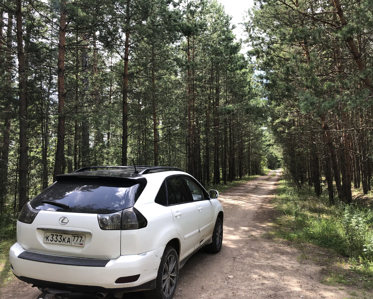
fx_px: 331
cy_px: 151
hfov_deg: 58.7
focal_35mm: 30
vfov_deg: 48.5
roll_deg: +2.1
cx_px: 199
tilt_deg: +2.3
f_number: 1.8
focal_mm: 4
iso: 20
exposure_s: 1/179
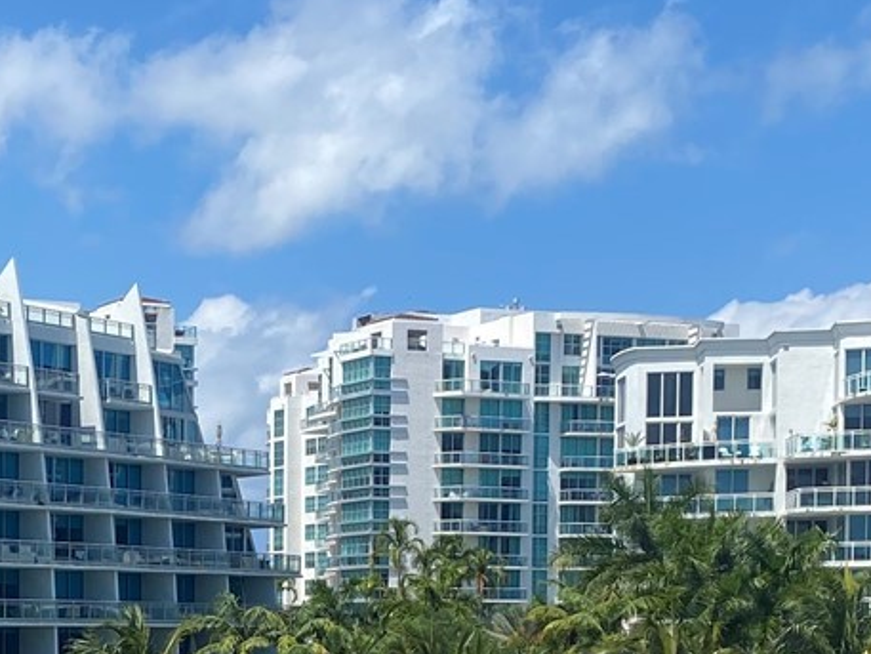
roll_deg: -0.2
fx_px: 2290
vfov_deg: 15.8
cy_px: 732
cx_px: 130
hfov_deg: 21.2
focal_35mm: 91
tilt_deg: -2.1
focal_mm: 4.25
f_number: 1.8
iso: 32
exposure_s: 1/3300
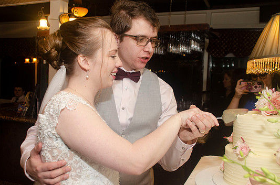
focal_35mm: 40
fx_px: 310
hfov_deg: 48.5
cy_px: 94
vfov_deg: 33.3
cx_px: 134
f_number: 3.8
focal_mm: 22
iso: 400
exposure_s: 1/60
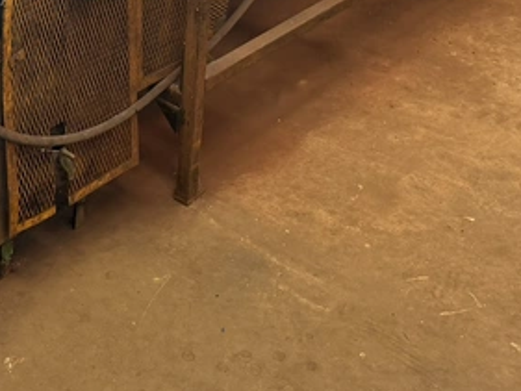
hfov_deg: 29.2
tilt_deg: -19.2
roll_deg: -0.7
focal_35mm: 64
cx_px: 69
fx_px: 964
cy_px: -99
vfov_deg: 21.1
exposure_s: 1/60
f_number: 1.78
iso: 160
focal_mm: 6.76
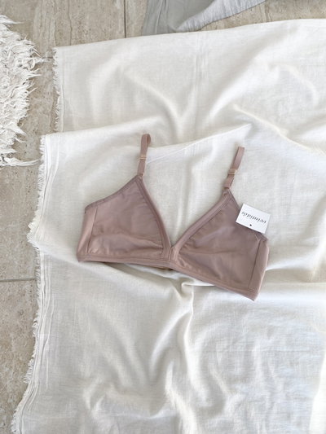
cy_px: 217
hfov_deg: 53.1
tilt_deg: -74.7
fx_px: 326
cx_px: 163
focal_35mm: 26
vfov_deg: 67.3
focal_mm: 4.25
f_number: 1.8
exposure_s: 1/222
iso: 32
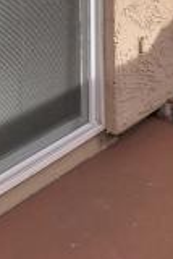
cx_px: 191
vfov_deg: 23.5
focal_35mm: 72
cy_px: -109
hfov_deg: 18.3
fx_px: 518
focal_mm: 15
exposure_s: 1/500
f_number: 10
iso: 400
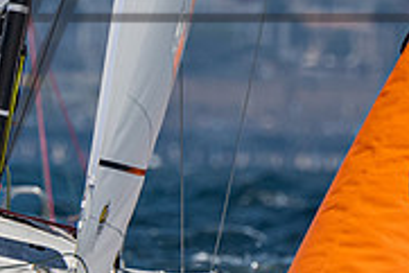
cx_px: 83
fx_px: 21682
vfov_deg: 0.7
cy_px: 79
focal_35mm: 1907
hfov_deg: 1.1
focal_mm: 370
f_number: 6.3
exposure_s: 1/2500
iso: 400
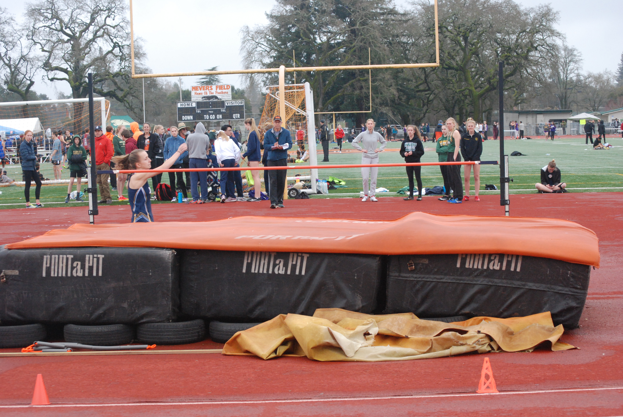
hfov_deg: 24.6
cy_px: 208
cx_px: 312
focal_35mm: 82
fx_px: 1429
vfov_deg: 16.6
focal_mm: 55
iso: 1000
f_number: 10
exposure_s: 1/400
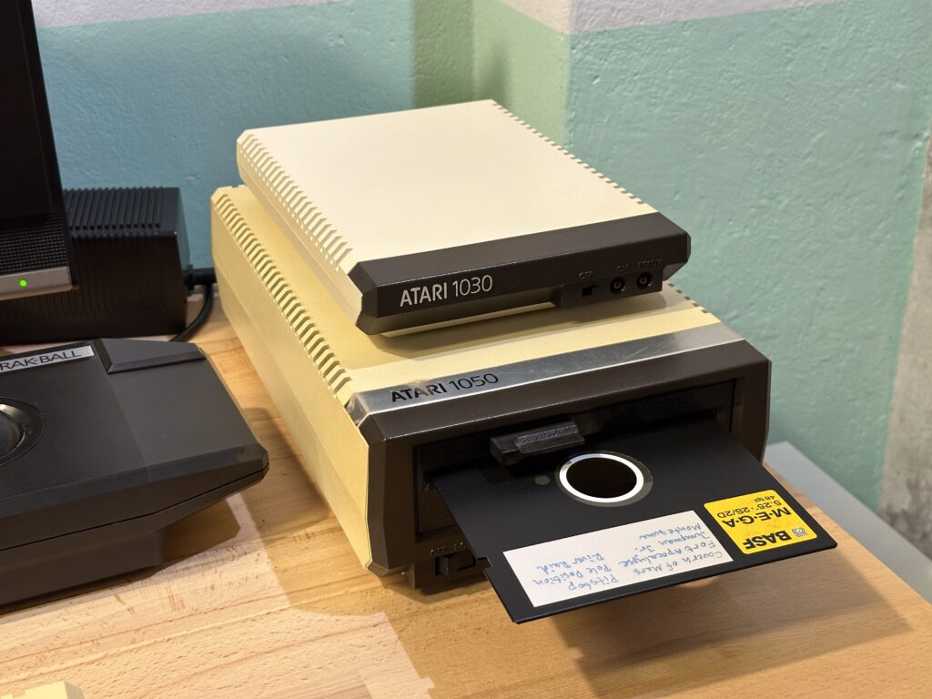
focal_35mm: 48
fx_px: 1292
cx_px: 466
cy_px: 350
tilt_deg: -27.1
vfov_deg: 30.3
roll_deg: +0.3
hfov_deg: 39.7
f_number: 1.78
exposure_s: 1/50
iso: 160
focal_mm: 6.86
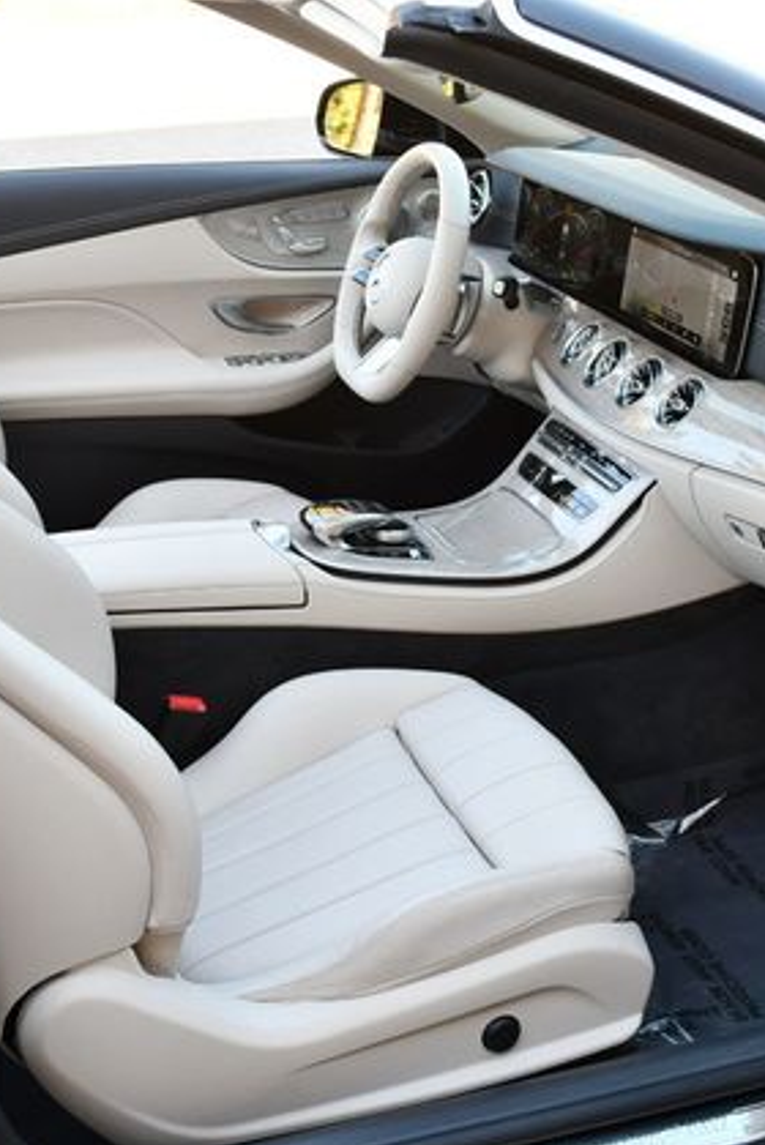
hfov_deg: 24.6
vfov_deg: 36.2
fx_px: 1750
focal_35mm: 55
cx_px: 311
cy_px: 582
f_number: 3.5
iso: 400
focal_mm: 18
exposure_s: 1/250
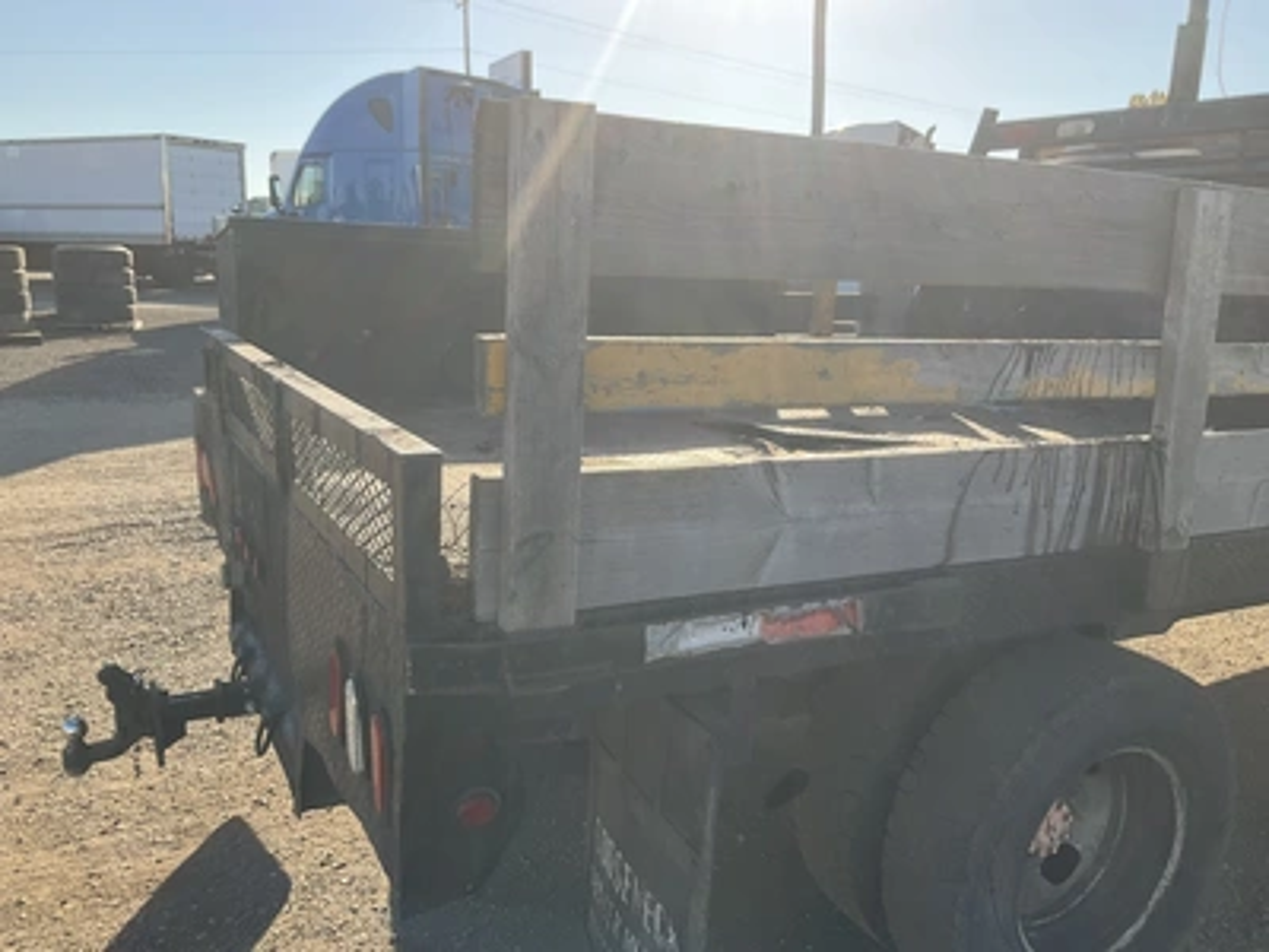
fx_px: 1063
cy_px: 476
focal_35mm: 29
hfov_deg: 61.7
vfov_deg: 48.2
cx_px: 634
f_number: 1.8
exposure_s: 1/728
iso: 25
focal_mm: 3
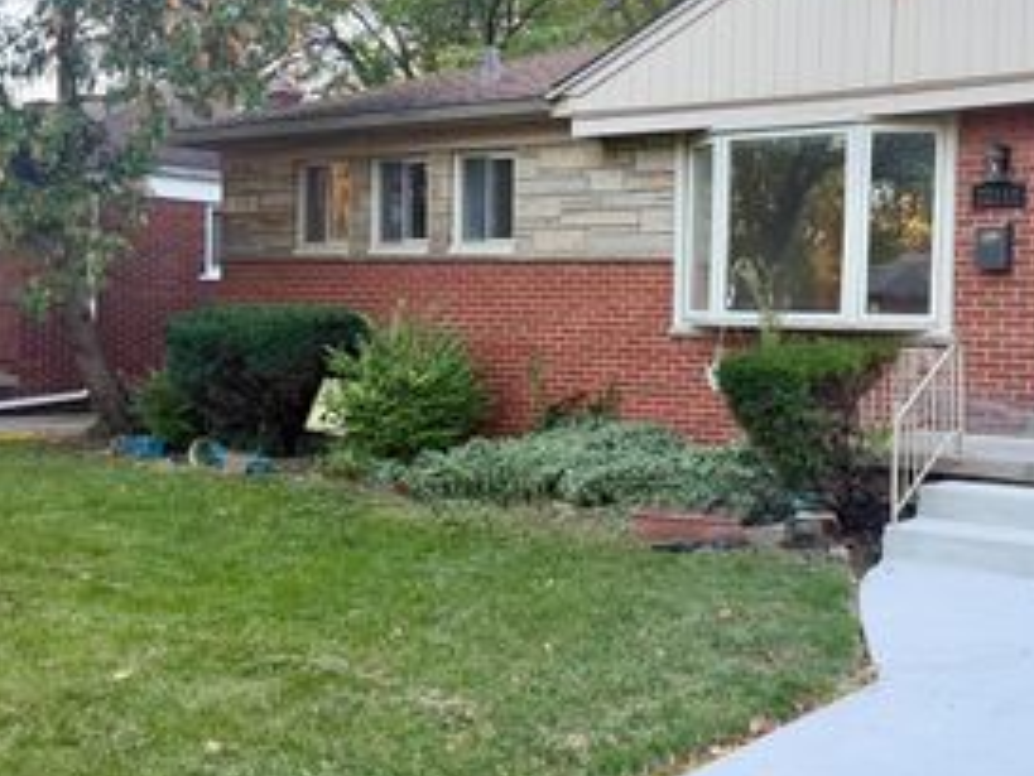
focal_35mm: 44
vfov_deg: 32.9
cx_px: 871
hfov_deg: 40.6
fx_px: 1315
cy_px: 354
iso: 160
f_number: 1.78
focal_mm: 6.76
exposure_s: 1/225
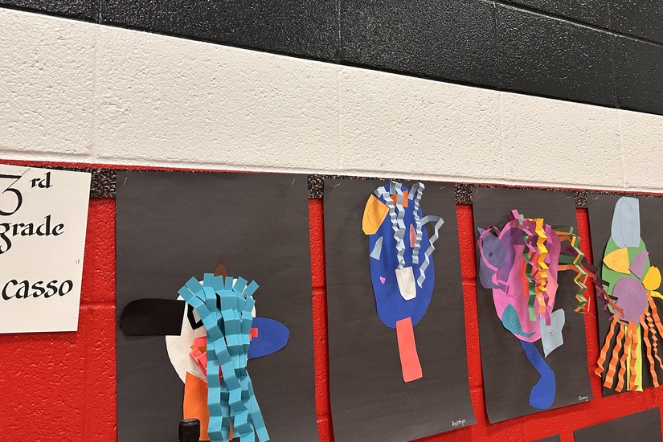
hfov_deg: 60.3
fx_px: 571
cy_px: 169
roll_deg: +0.9
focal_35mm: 31
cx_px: 349
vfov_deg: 42.0
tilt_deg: +9.0
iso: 200
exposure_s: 1/60
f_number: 1.78
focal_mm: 6.86
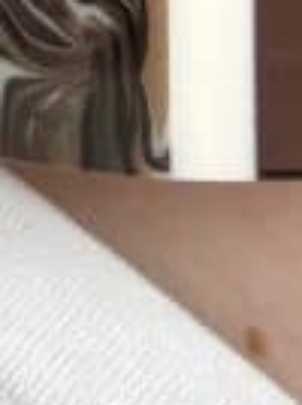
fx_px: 2684
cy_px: -1124
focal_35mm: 230
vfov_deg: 6.9
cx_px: -387
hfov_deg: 6.2
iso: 32
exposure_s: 1/121
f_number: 1.9
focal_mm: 2.69
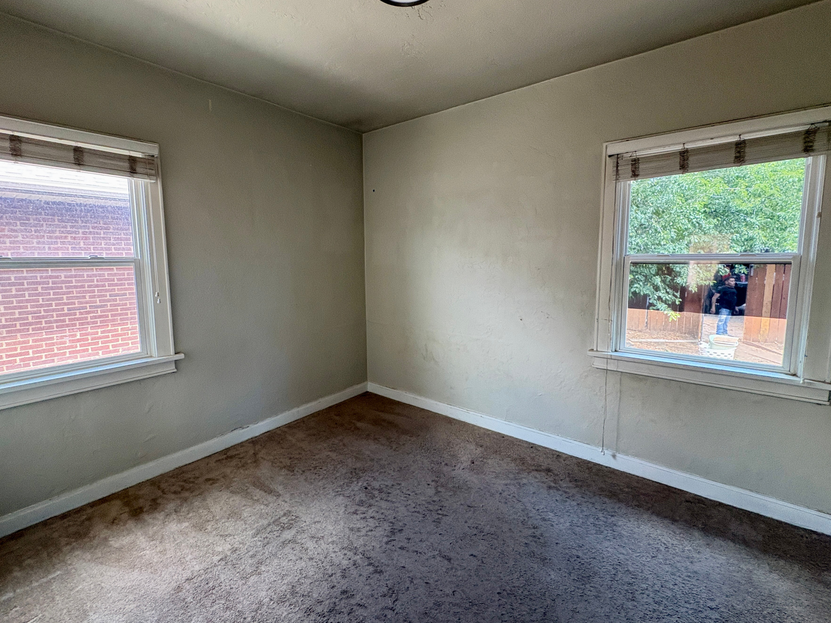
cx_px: 407
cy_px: 297
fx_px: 384
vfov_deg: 78.1
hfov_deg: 94.5
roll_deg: +1.1
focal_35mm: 16
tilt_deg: -6.3
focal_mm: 2.22
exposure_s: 1/60
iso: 320
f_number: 2.2
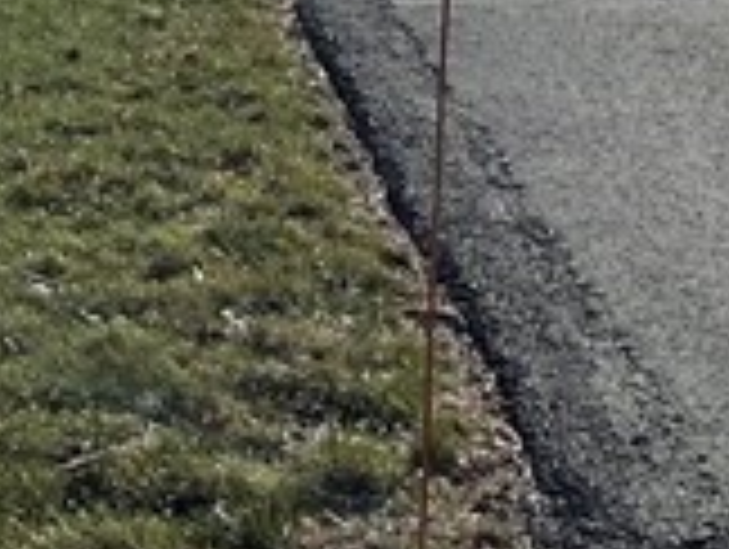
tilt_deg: +7.5
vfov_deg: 7.9
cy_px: -1084
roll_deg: +0.0
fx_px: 3459
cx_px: 423
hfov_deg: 12.0
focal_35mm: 164
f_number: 1.6
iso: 32
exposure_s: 1/8547
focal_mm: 5.1
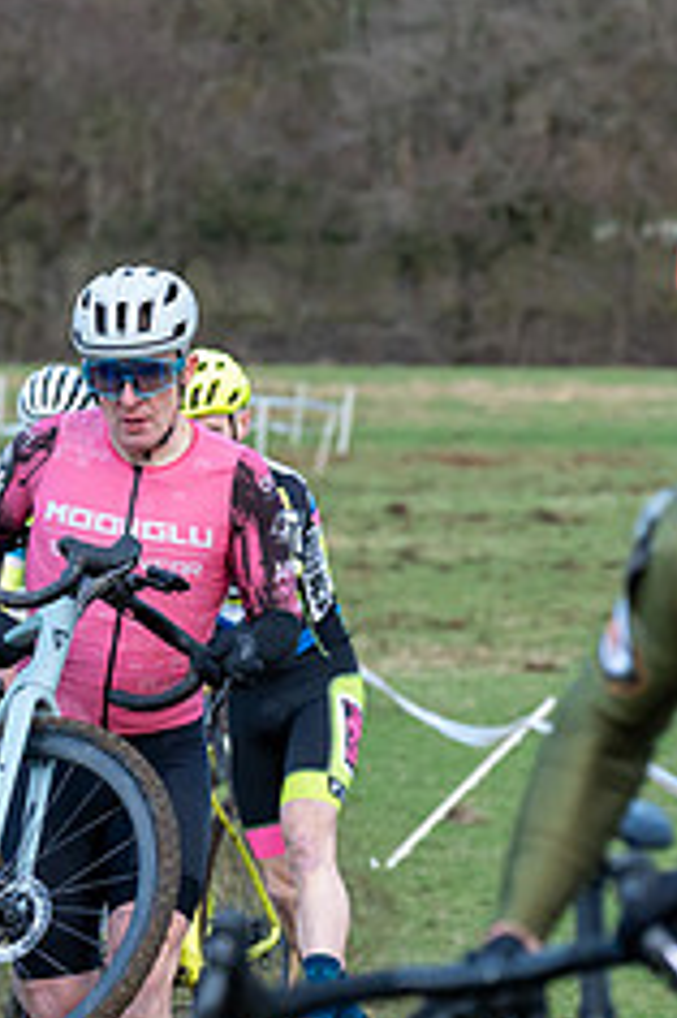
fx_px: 8559
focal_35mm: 303
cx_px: 145
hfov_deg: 4.5
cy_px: 508
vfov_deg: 6.8
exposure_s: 1/1000
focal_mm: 99
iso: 2000
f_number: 4
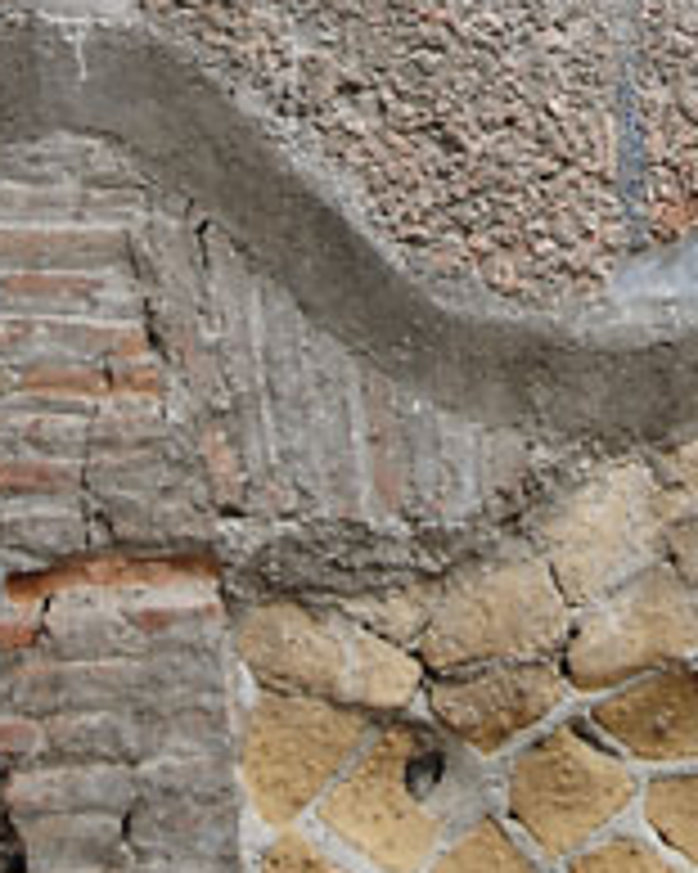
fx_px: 4187
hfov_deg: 9.5
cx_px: 516
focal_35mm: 162
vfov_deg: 11.6
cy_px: -306
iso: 100
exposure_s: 1/125
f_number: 4.2
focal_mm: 36
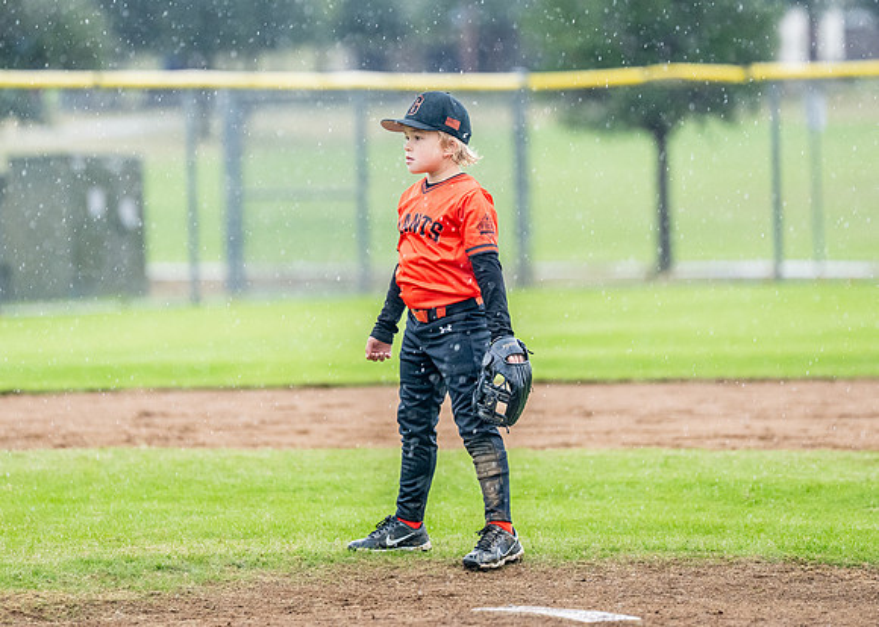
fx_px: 7985
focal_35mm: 320
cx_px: 398
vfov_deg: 4.5
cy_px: 219
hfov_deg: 6.3
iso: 1600
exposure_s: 1/1000
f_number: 2.8
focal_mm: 200
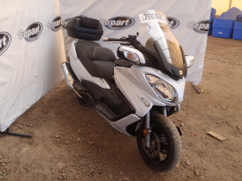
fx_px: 196
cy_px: 90
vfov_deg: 49.7
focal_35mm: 28
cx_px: 121
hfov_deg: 63.4
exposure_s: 1/100
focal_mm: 5
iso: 80
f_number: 4.5
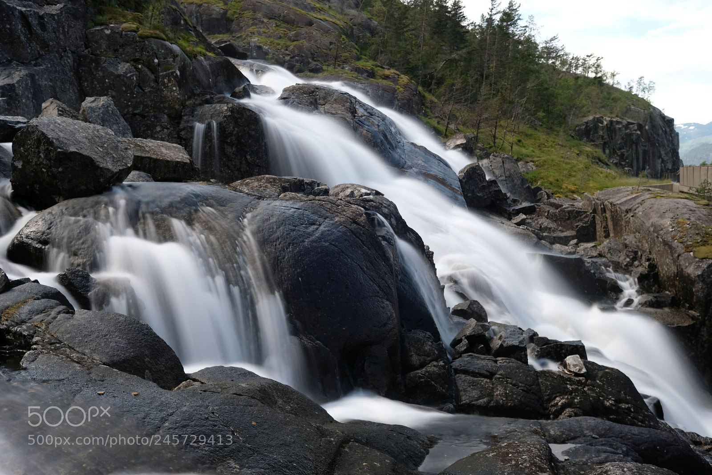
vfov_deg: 40.0
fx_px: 652
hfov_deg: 57.2
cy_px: 238
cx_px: 356
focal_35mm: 33
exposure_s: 2.1
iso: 200
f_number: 5
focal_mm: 21.9
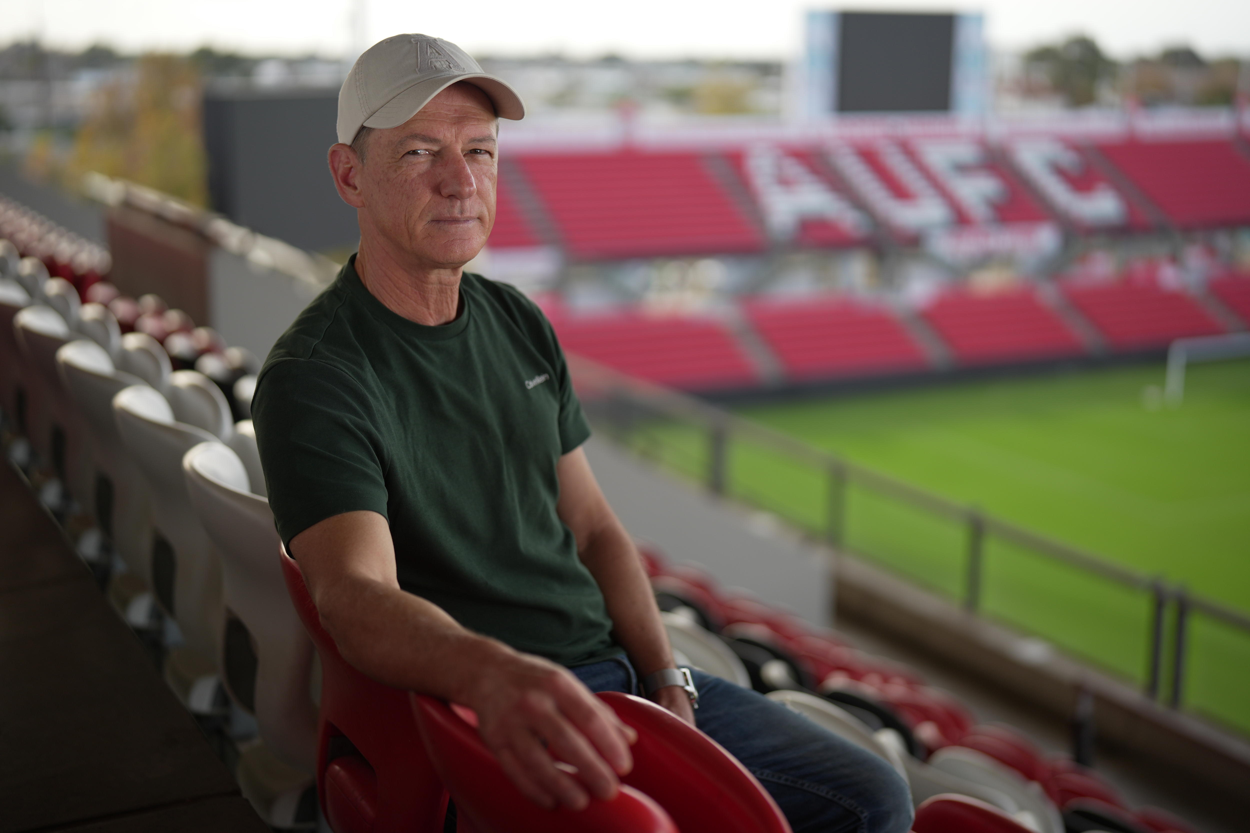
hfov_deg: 39.6
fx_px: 1736
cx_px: 625
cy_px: 416
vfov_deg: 27.0
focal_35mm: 50
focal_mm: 50
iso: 125
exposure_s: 1/1600
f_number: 1.4
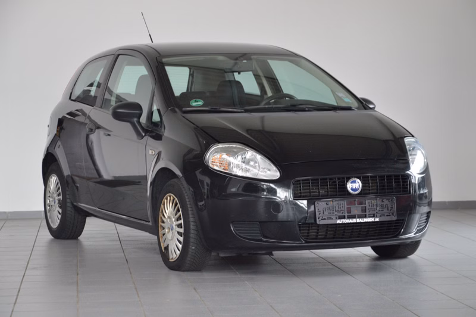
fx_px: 1387
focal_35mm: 105
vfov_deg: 13.0
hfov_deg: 19.5
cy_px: 158
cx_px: 238
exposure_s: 1/60
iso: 1100
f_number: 5.3
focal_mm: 70
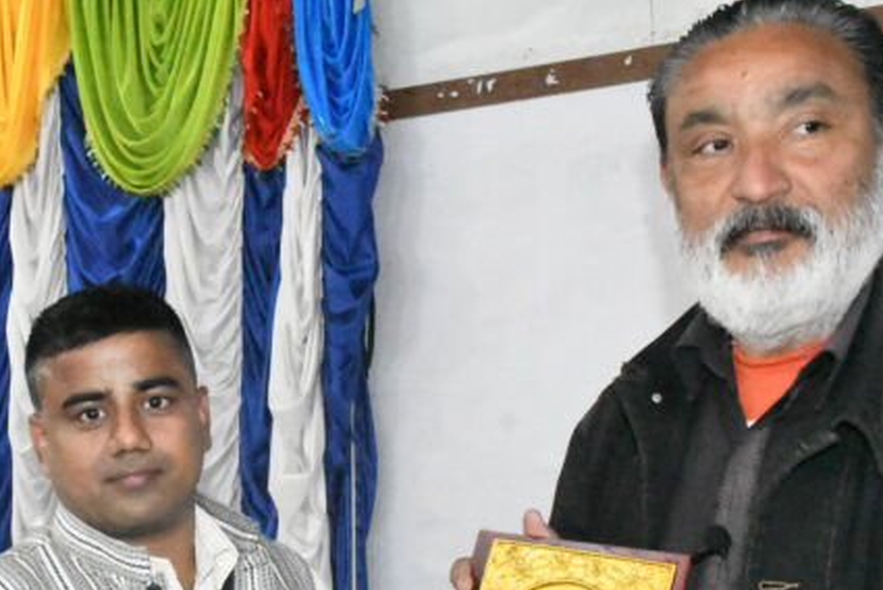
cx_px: 283
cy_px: 530
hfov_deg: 30.7
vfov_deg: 20.5
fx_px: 1595
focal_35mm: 65
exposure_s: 1/200
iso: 51200
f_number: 5
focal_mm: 24
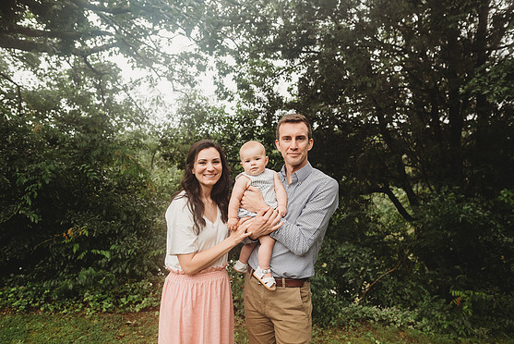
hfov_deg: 71.5
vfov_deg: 51.3
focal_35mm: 25
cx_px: 253
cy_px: 169
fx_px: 357
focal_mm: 24
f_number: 3.5
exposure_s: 1/160
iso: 400
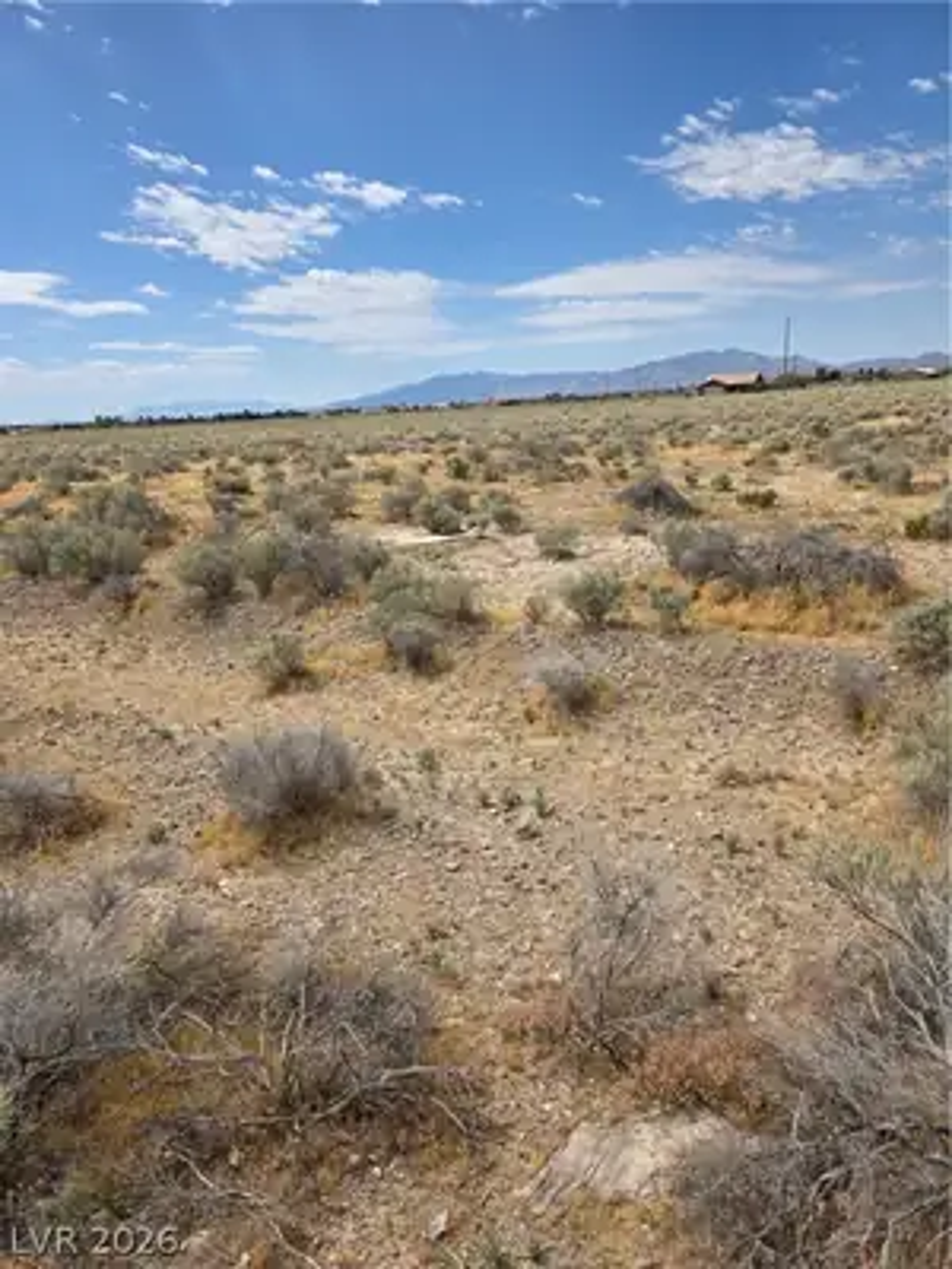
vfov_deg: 73.9
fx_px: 843
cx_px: 476
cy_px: 634
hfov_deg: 58.9
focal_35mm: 23
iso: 64
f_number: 1.7
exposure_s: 1/7944
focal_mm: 6.3
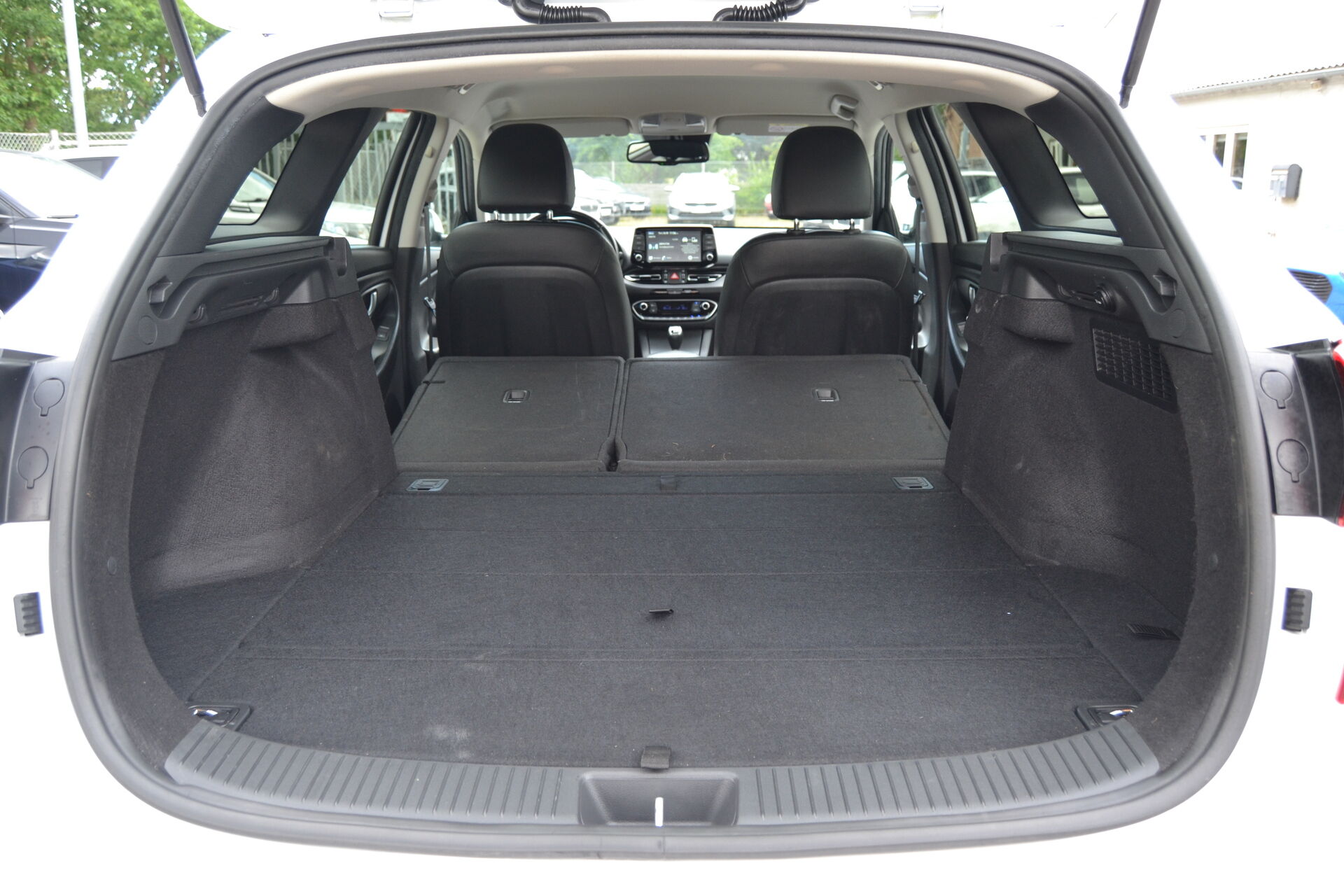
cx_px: 672
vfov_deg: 47.9
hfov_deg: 67.4
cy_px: 448
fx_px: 1008
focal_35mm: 27
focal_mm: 18
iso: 400
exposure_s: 1/80
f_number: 4.5
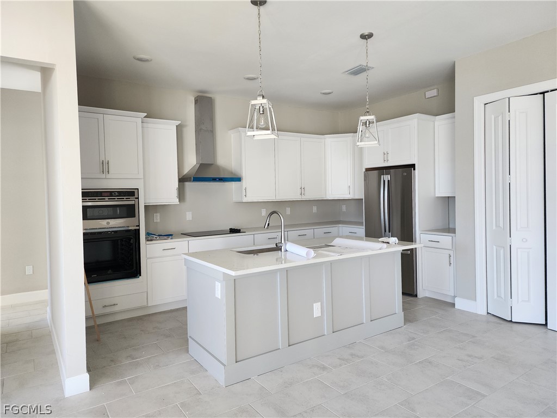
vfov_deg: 58.9
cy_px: 209
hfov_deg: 73.9
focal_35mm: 23
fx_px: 370
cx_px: 278
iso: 200
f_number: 1.8
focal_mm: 6.4
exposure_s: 1/120
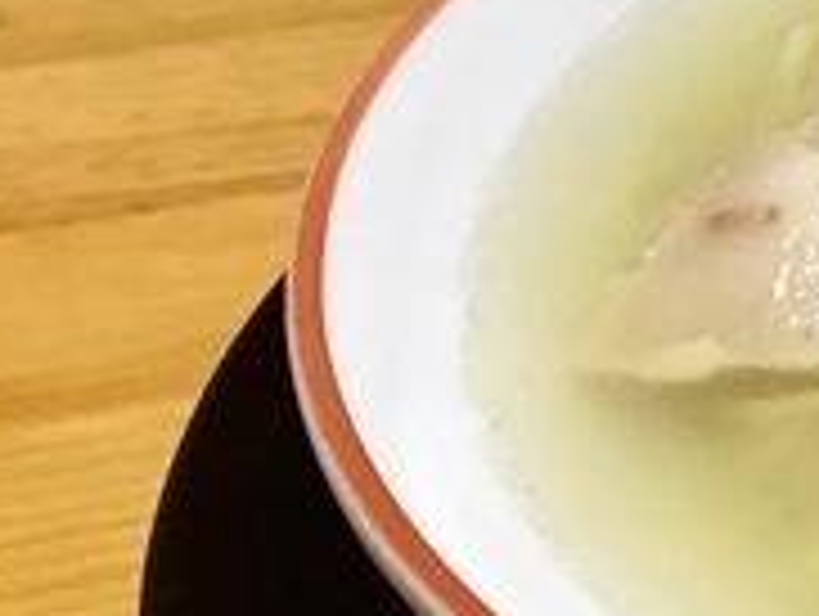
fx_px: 2914
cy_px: 382
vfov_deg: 12.1
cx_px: 1454
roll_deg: -0.8
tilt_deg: -35.6
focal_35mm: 123
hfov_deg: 14.2
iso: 40
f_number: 1.8
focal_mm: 3.99
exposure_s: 1/15
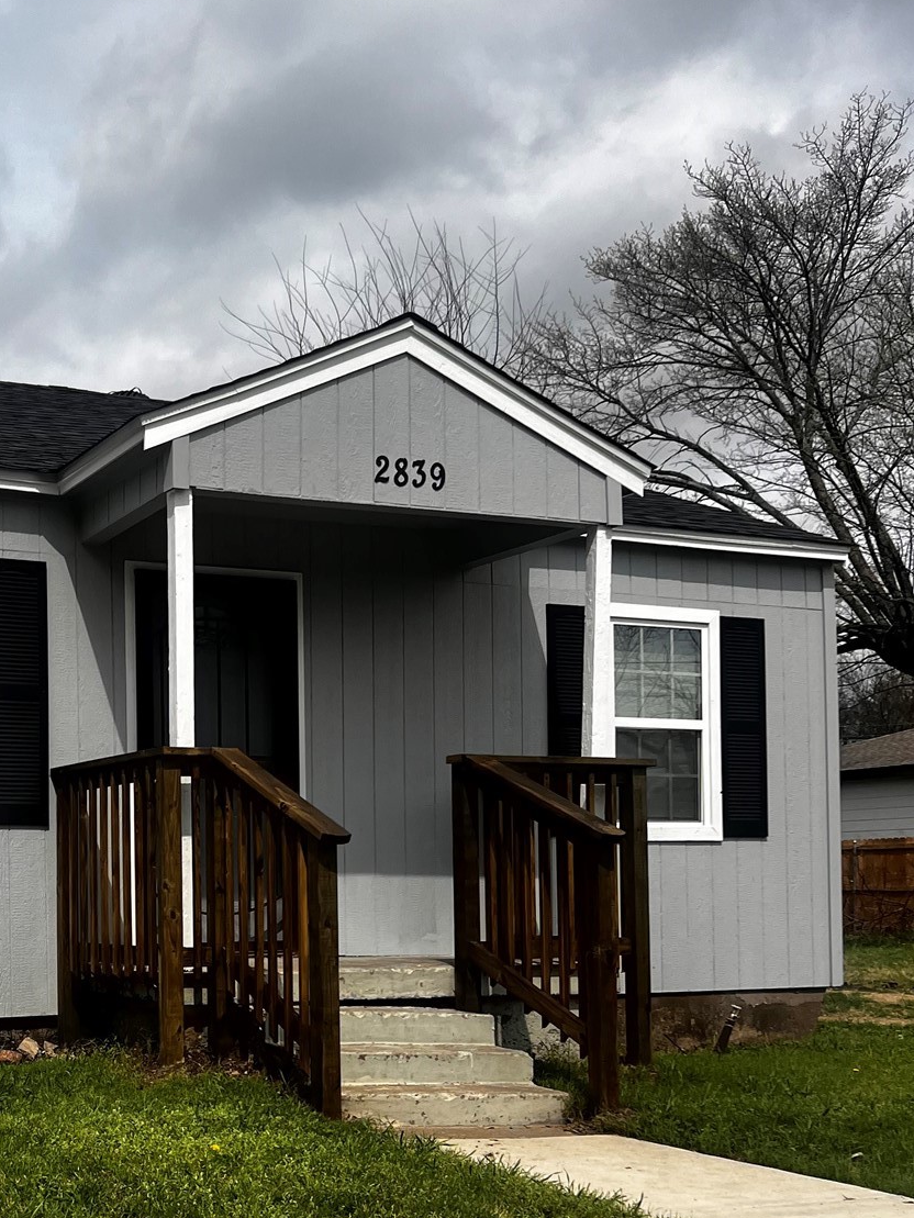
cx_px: 134
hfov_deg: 29.3
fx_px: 1690
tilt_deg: +1.6
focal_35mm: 48
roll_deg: +1.1
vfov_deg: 39.0
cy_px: 845
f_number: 1.5
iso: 50
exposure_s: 1/8000
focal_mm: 5.7
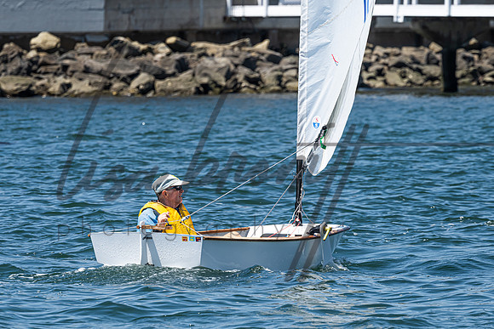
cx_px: 193
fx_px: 7182
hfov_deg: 3.9
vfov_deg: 2.6
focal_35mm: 523
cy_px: 199
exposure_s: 1/640
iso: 400
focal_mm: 400
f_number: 11
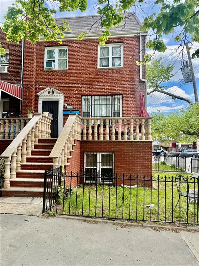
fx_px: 184
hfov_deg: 56.8
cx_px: 100
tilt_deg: +3.2
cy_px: 133
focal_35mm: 24
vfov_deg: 71.6
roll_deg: -0.6
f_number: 1.78
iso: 80
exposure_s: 1/1059
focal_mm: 6.76
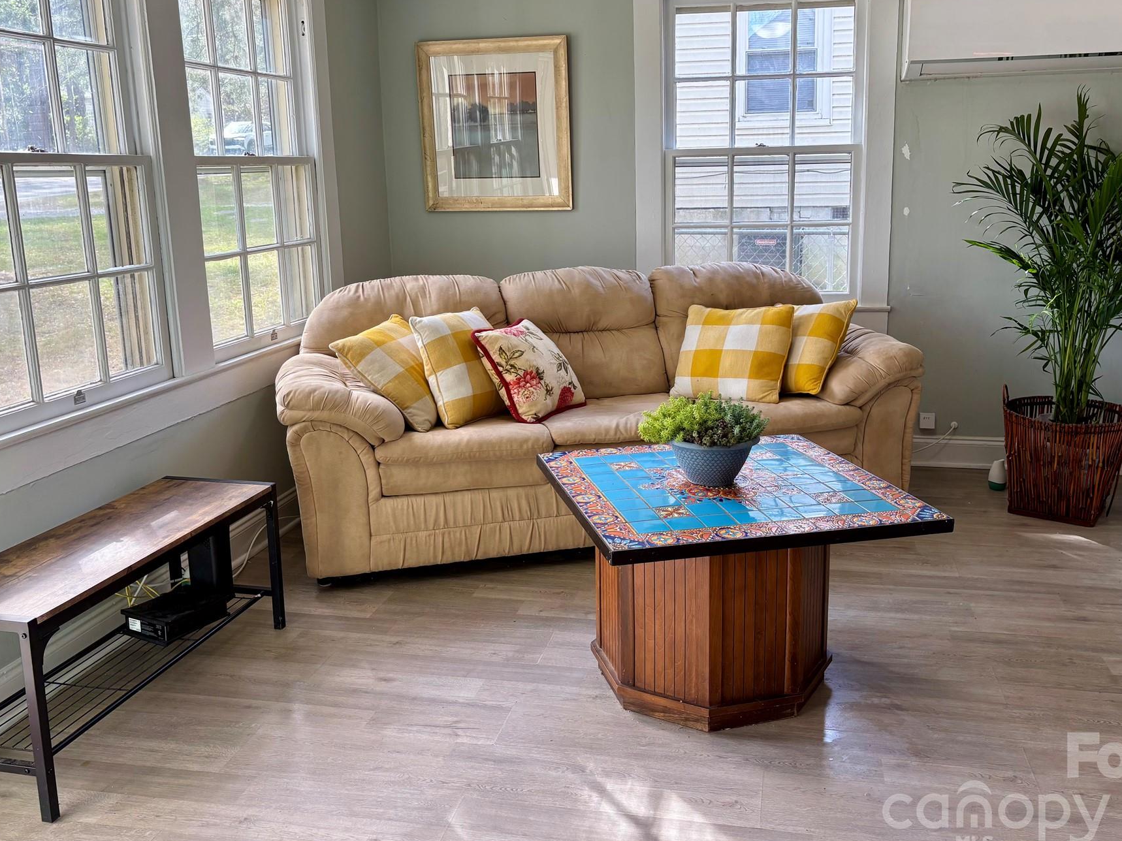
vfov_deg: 45.3
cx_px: 607
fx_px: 1005
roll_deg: +0.7
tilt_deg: -10.3
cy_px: 359
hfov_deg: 58.3
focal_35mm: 31
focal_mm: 5.96
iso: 64
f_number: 1.6
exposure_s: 1/120
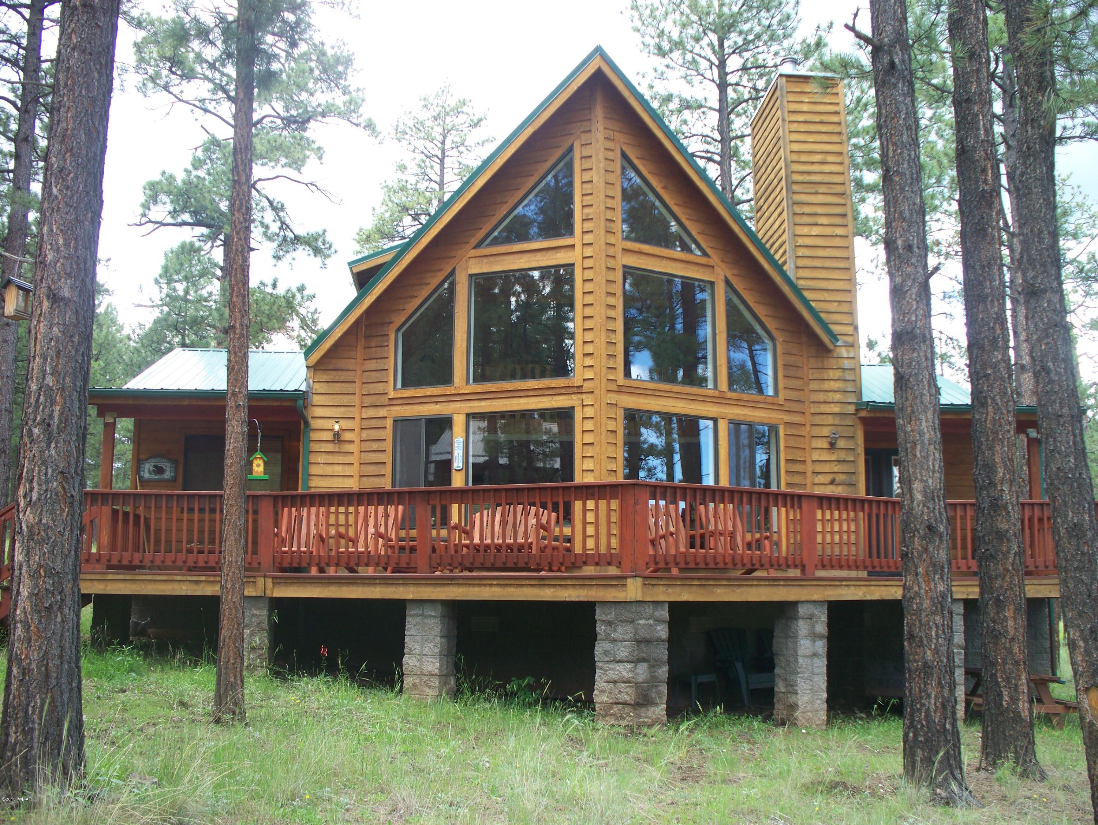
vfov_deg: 39.7
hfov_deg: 51.3
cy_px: 412
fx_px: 1143
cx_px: 549
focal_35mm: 36
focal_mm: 7.54
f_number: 2.8
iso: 64
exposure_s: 1/100
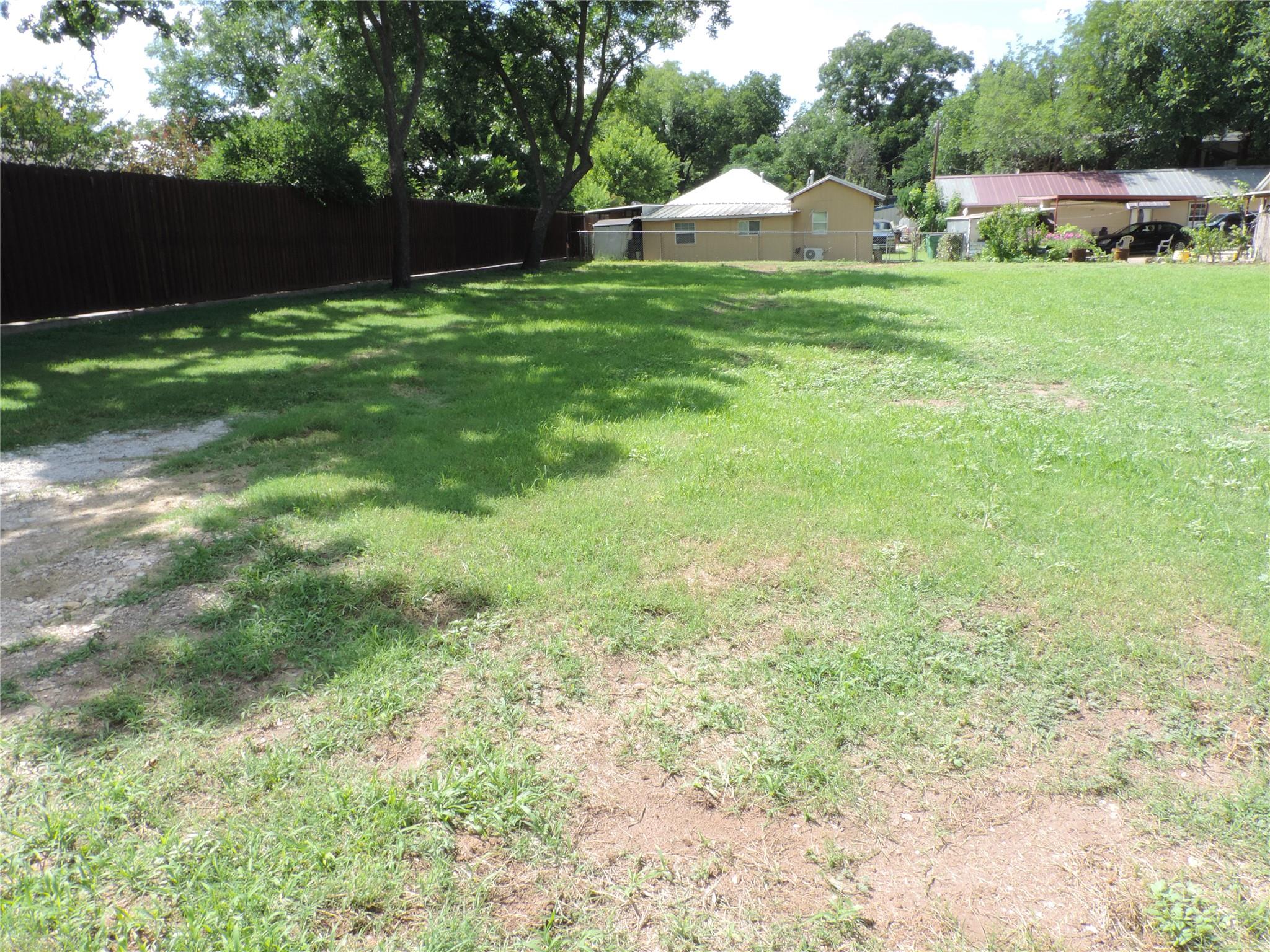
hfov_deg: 71.6
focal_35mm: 24
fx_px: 881
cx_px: 635
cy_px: 476
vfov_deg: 56.8
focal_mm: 4.3
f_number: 7.4
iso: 80
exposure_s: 1/60
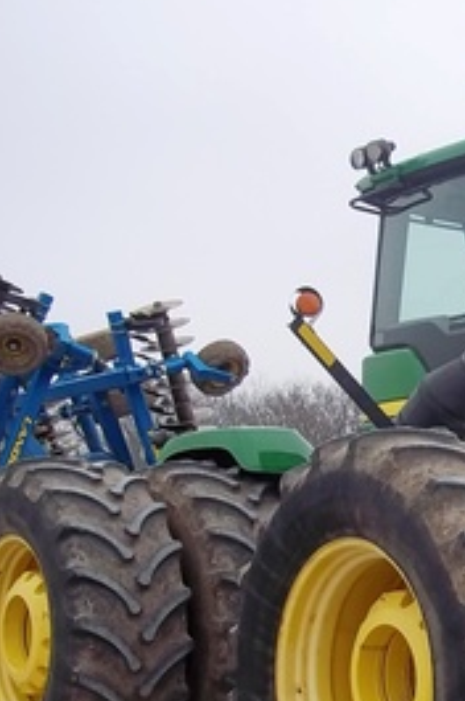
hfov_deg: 17.0
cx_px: 544
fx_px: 1496
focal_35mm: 77
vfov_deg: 26.1
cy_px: 497
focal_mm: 6.5
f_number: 3.1
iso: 80
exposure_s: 1/125
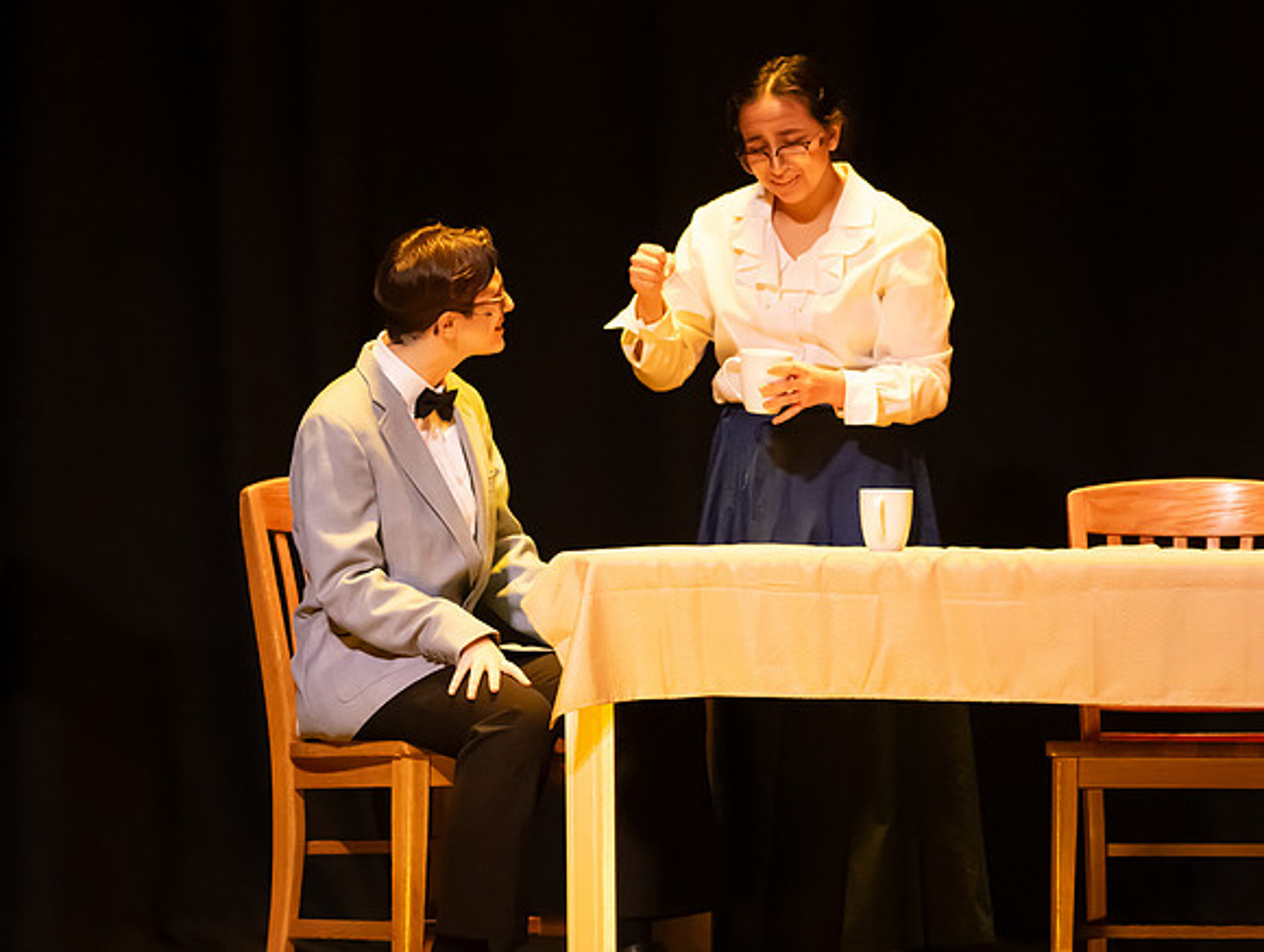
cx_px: 486
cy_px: 582
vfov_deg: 3.6
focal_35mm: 410
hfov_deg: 4.8
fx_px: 14979
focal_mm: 300
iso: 12800
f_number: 2.8
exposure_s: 1/400
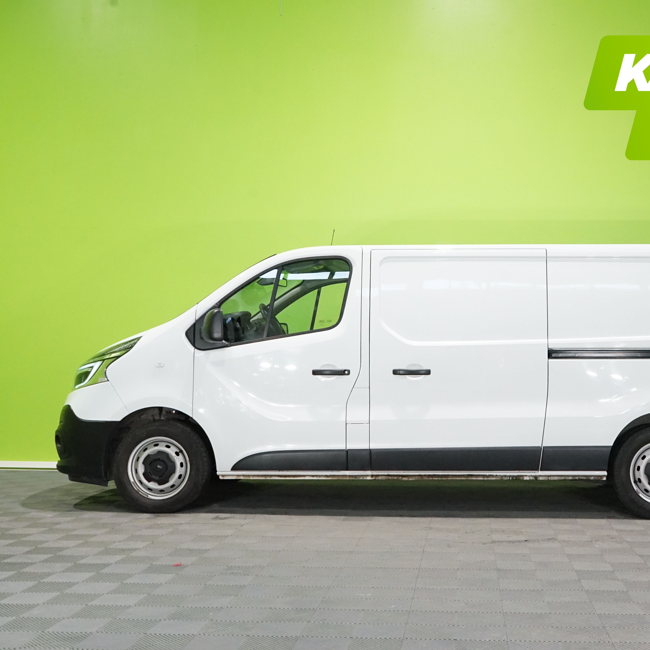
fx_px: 871
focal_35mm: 41
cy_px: 326
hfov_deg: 40.3
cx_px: 442
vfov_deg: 40.9
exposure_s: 1/125
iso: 6400
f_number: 8
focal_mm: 32
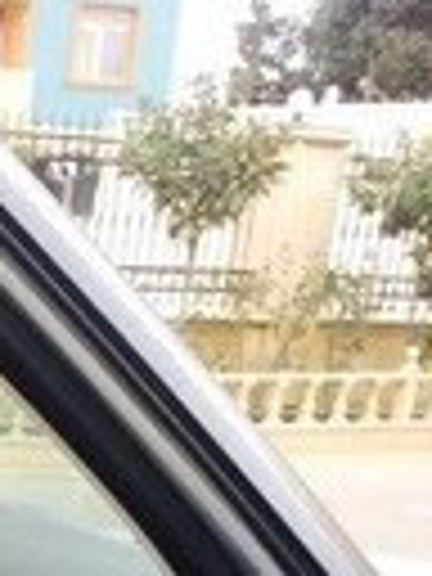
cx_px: -396
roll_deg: -1.5
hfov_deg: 12.0
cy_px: 936
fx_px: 1864
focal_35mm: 112
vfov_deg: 15.7
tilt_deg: -21.7
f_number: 2.2
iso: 100
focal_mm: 4.15
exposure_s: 1/33
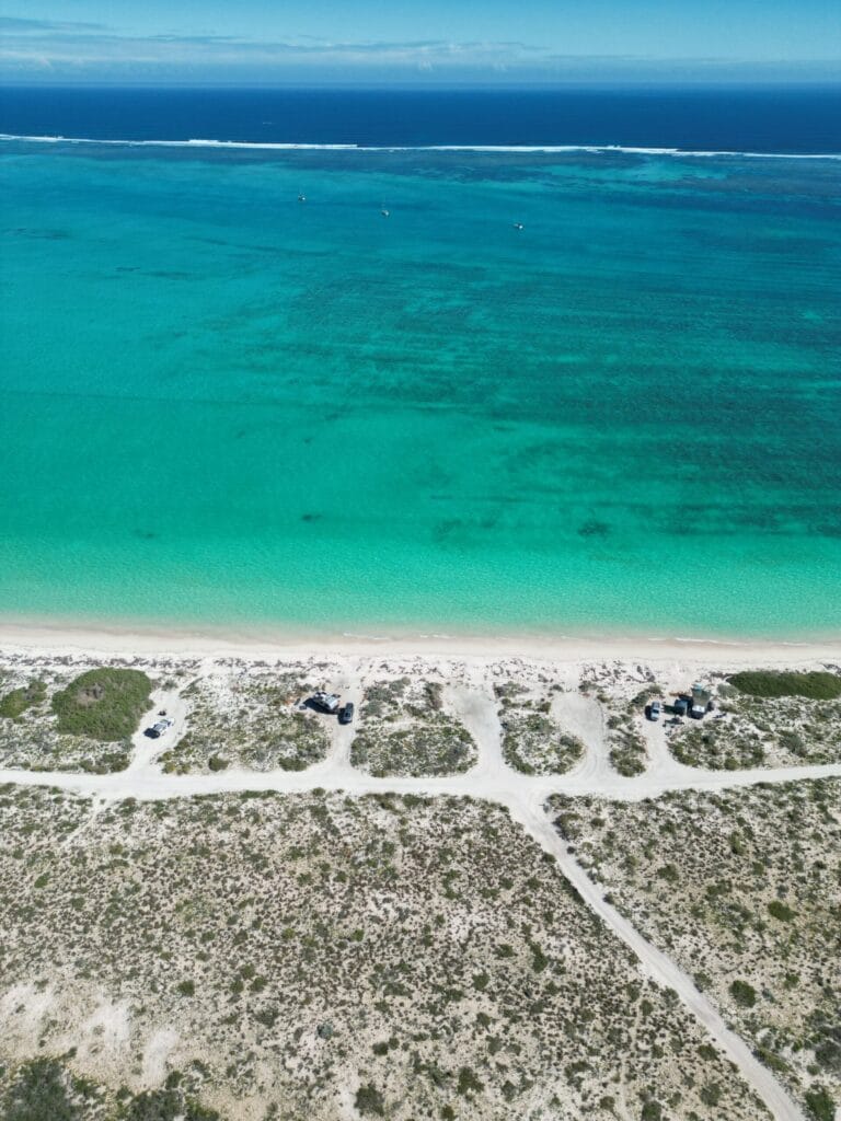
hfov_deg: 56.8
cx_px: 420
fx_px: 777
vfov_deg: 71.6
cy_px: 560
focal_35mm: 24
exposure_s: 1/4000
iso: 140
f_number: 1.7
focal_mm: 6.72
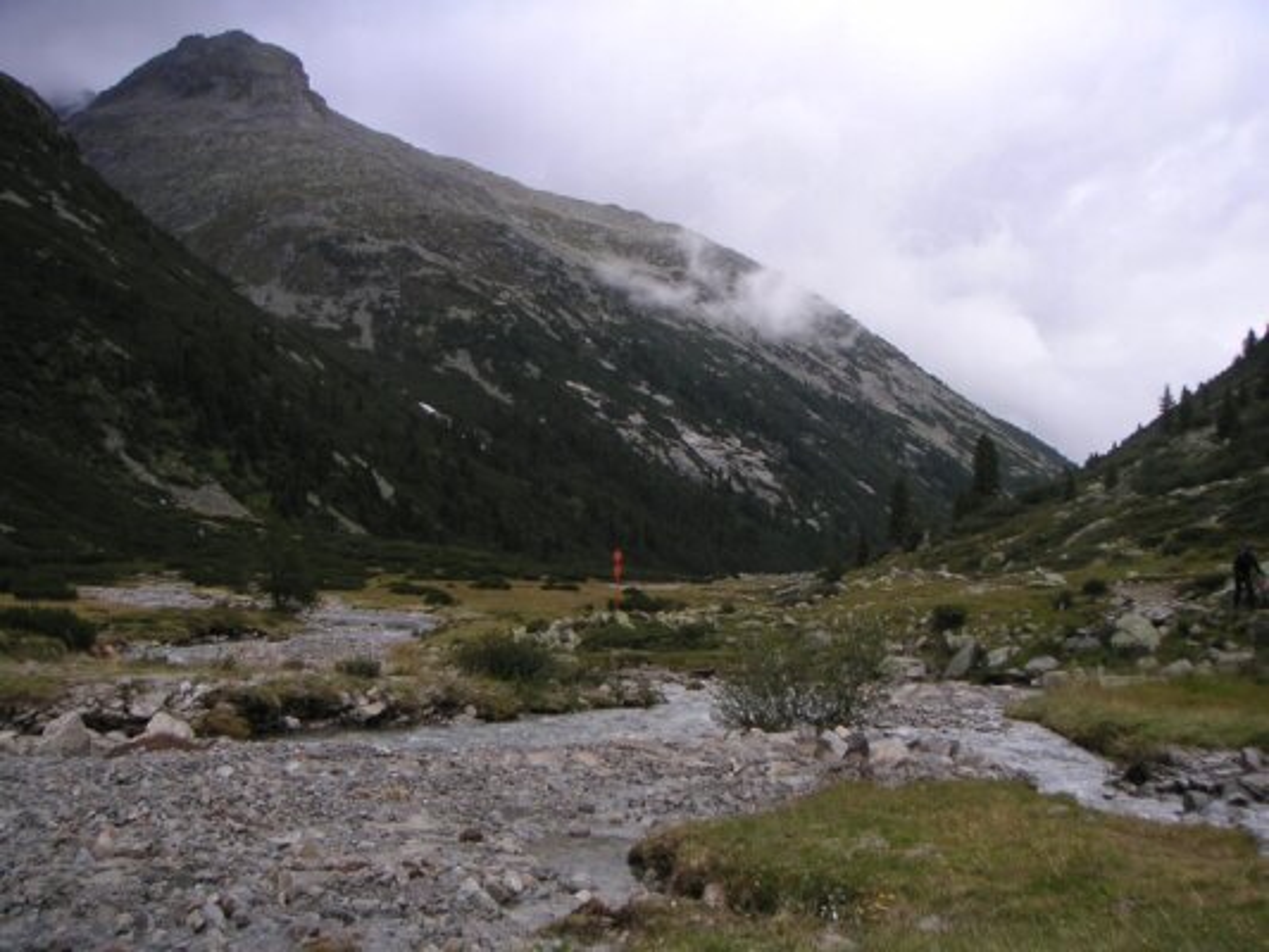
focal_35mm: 38
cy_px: 476
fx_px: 1393
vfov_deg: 37.7
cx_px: 634
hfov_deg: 49.0
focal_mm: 6
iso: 50
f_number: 2.8
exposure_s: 1/250
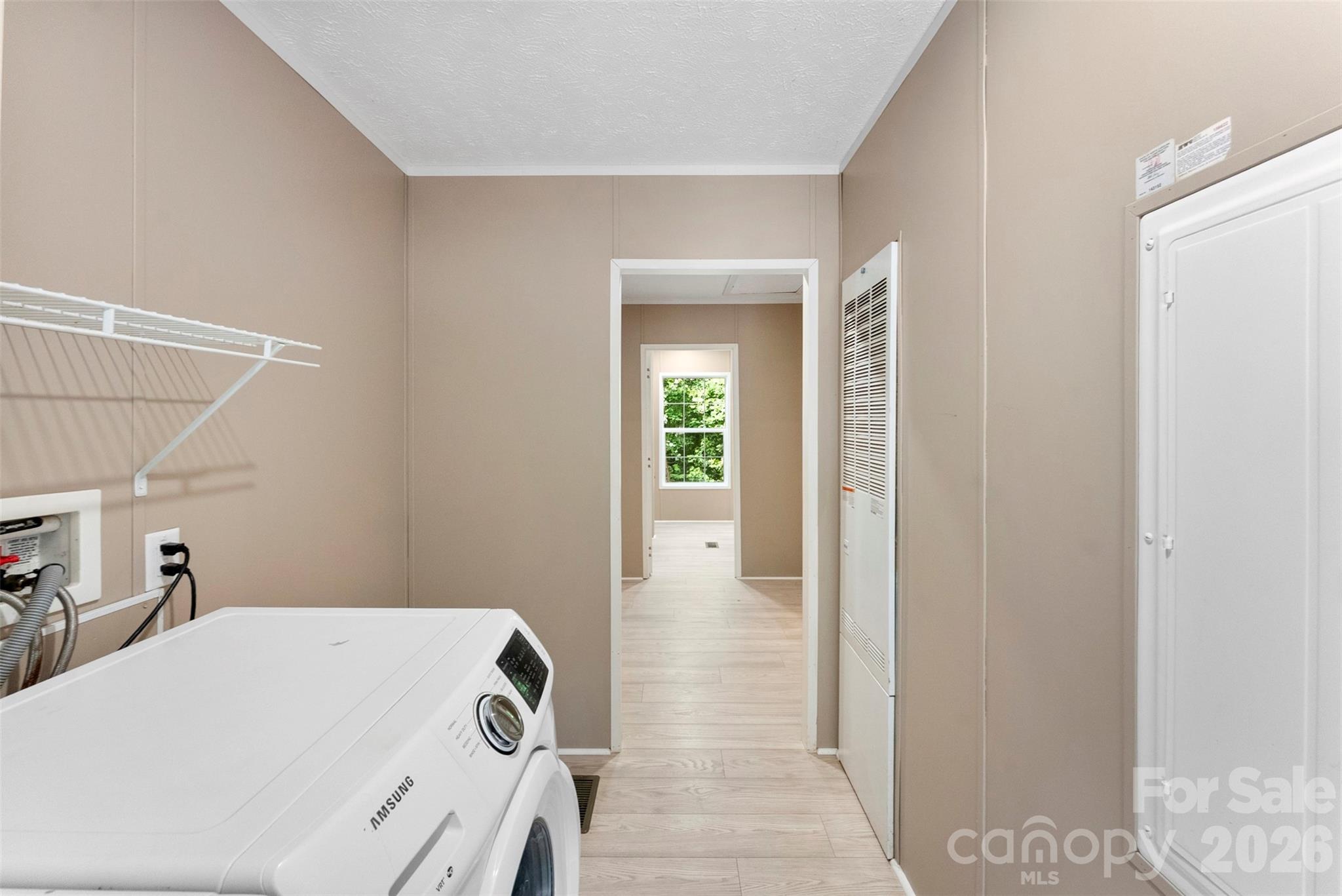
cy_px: 448
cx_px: 671
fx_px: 522
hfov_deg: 104.2
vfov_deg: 81.3
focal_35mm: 14
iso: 2000
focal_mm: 14
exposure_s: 1/15
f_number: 9
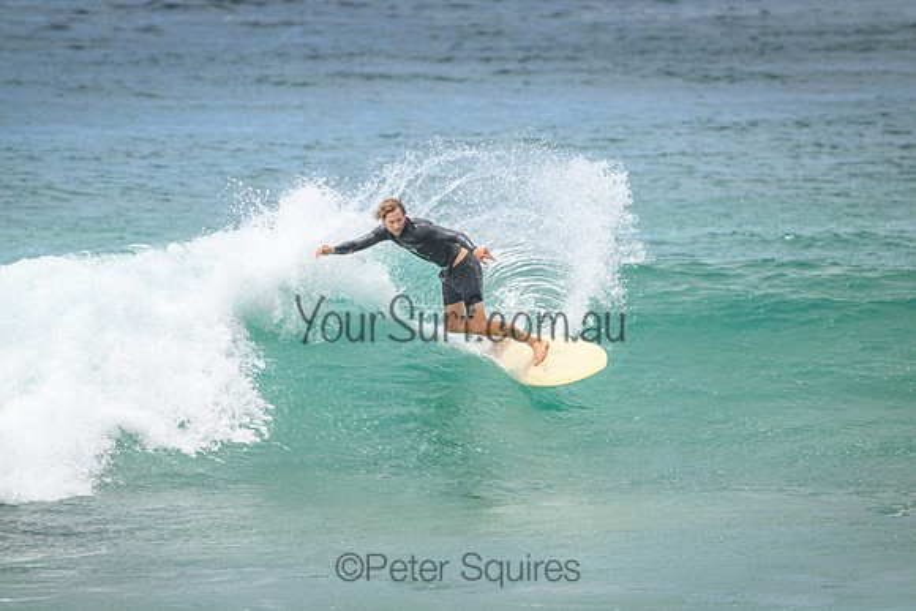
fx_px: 20359
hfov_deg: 2.6
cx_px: 458
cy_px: 306
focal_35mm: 800
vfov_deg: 1.7
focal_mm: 800
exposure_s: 1/3200
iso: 1600
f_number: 11
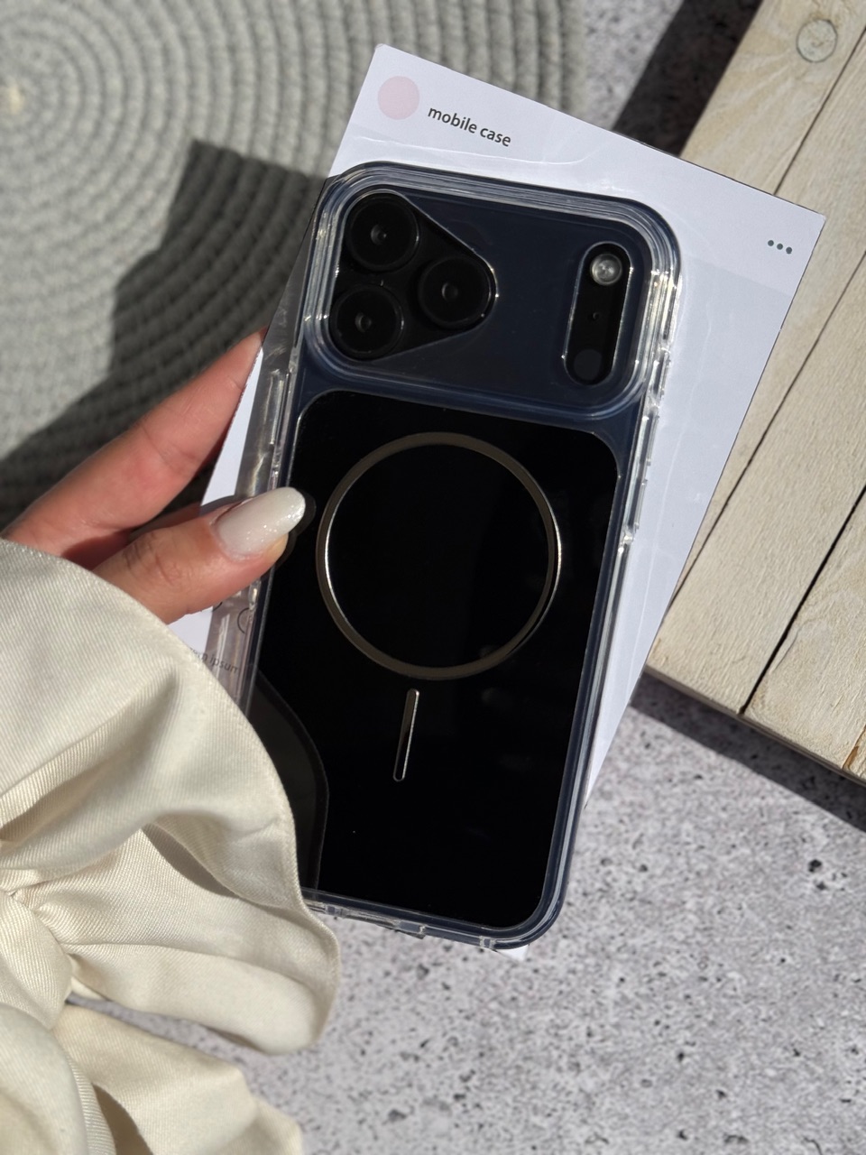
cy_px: 578
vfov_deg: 39.7
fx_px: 1601
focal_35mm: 48
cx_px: 433
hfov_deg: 30.3
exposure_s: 1/11364
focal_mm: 6.76
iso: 64
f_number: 1.78
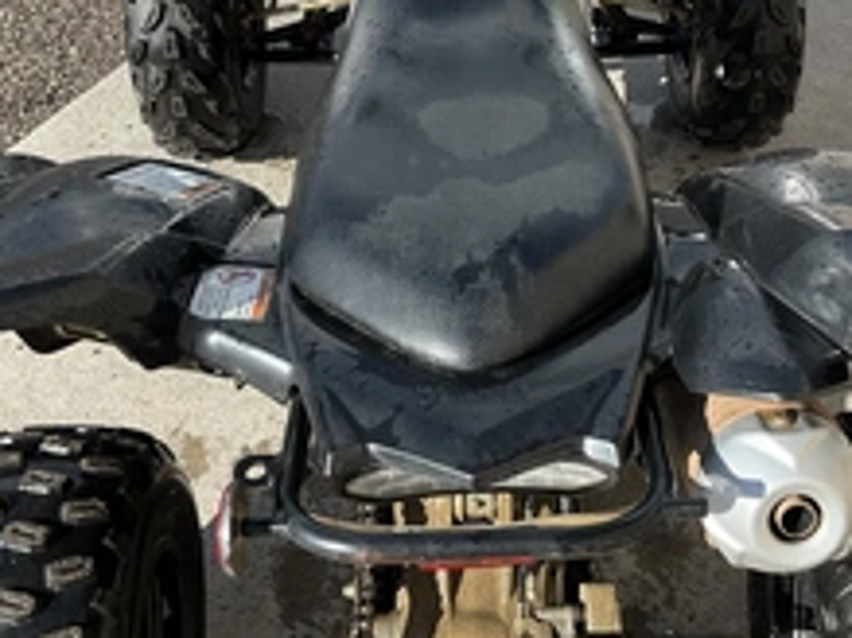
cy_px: 167
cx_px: 455
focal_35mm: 53
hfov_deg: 36.2
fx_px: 1304
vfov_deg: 27.2
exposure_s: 1/997
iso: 25
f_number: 1.8
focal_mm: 3
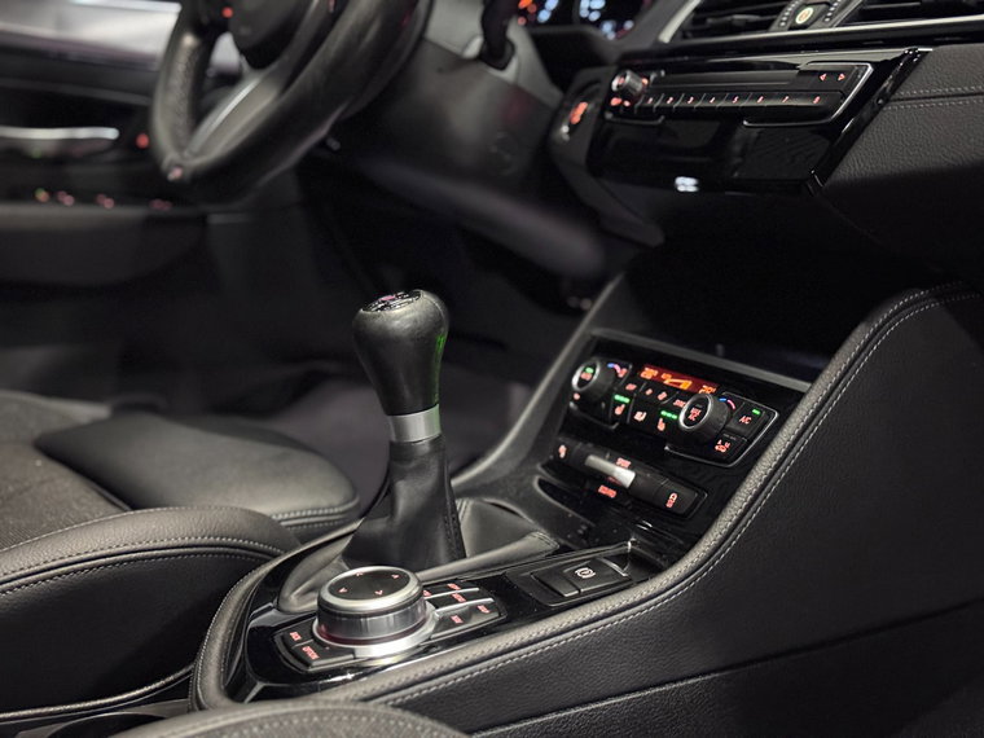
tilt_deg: -10.0
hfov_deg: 39.7
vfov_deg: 30.3
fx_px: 1364
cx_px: 492
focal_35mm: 48
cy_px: 369
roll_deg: -1.4
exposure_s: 1/16
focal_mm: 6.76
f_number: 1.78
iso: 2500
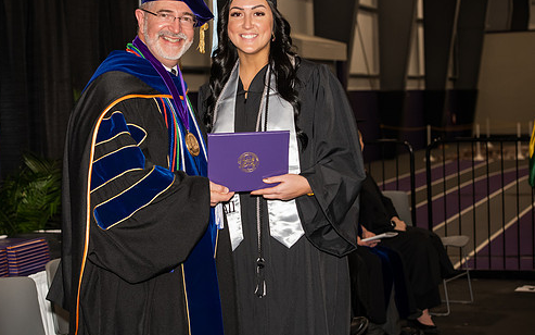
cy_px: 127
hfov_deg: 23.0
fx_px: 1312
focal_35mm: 90
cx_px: 221
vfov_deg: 14.5
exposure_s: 1/200
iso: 1000
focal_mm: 75
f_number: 5.6
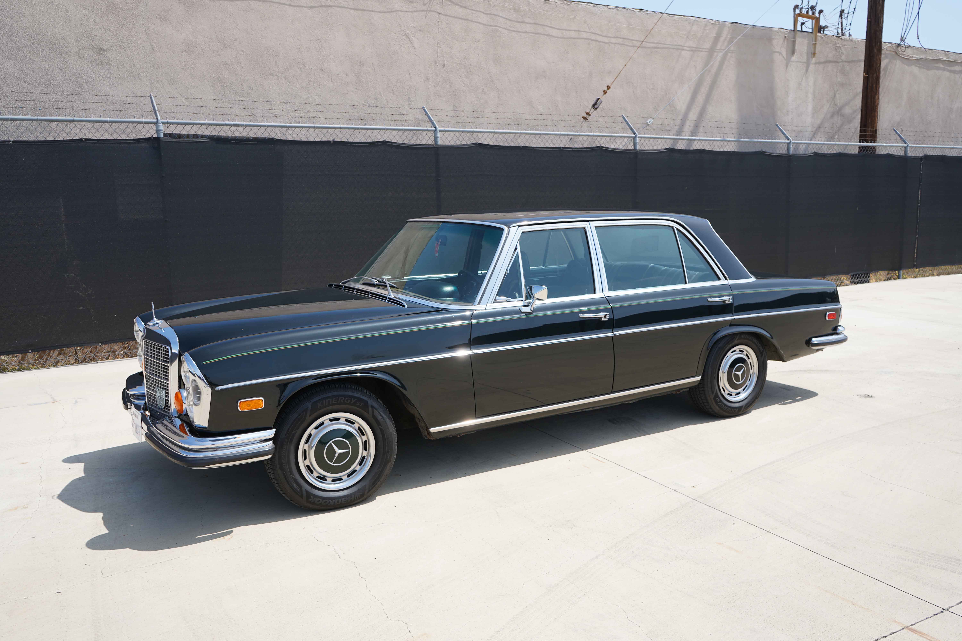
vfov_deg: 45.0
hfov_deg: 63.7
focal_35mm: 29
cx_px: 481
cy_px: 320
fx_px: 775
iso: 100
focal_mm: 29
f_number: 5.6
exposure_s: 1/320
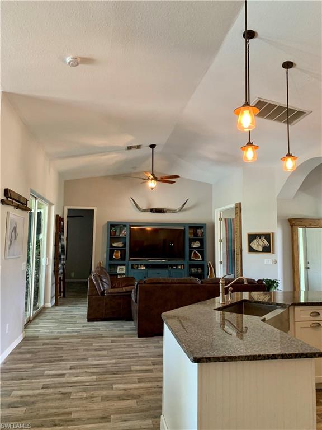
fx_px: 322
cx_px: 161
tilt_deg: +6.0
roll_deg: -0.9
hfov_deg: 53.1
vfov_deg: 67.3
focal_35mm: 26
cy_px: 215
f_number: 1.8
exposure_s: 1/40
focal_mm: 4.25
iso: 400
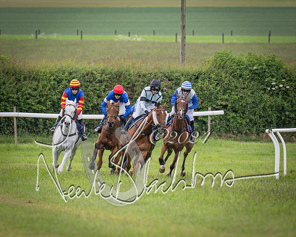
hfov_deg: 3.5
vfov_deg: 2.8
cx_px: 53
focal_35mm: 555
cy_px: 154
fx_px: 4862
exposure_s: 1/1600
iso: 400
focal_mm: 200
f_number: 4
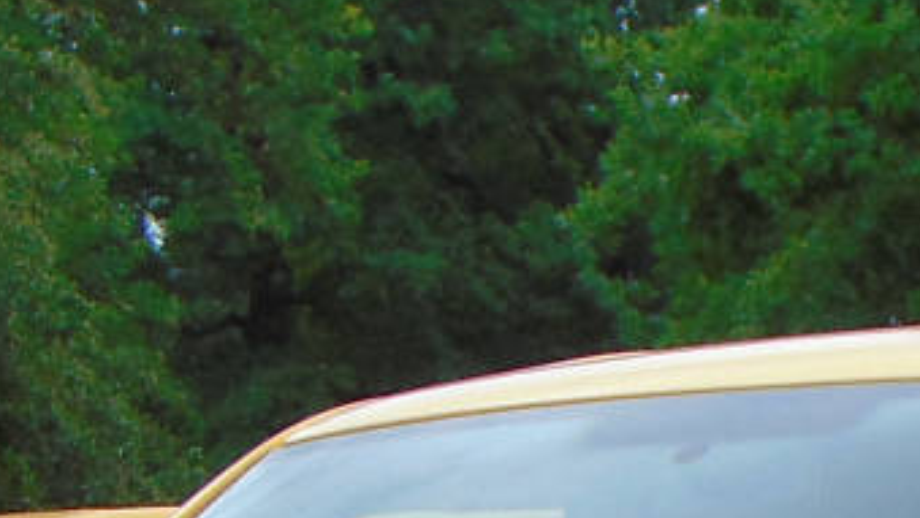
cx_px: 1094
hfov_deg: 8.3
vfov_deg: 4.6
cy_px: 1310
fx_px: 6272
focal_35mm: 257
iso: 80
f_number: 3.5
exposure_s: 1/400
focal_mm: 9
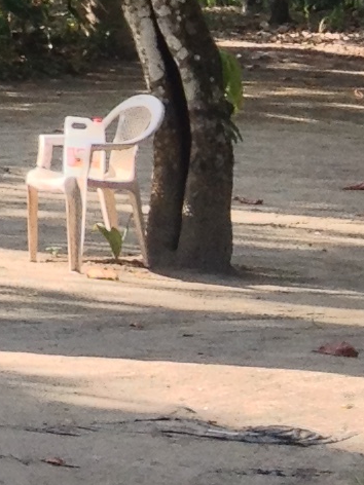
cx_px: -789
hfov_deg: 5.7
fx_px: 3393
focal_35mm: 242
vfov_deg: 7.8
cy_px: -498
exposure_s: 1/259
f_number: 2.4
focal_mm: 4.28
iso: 50
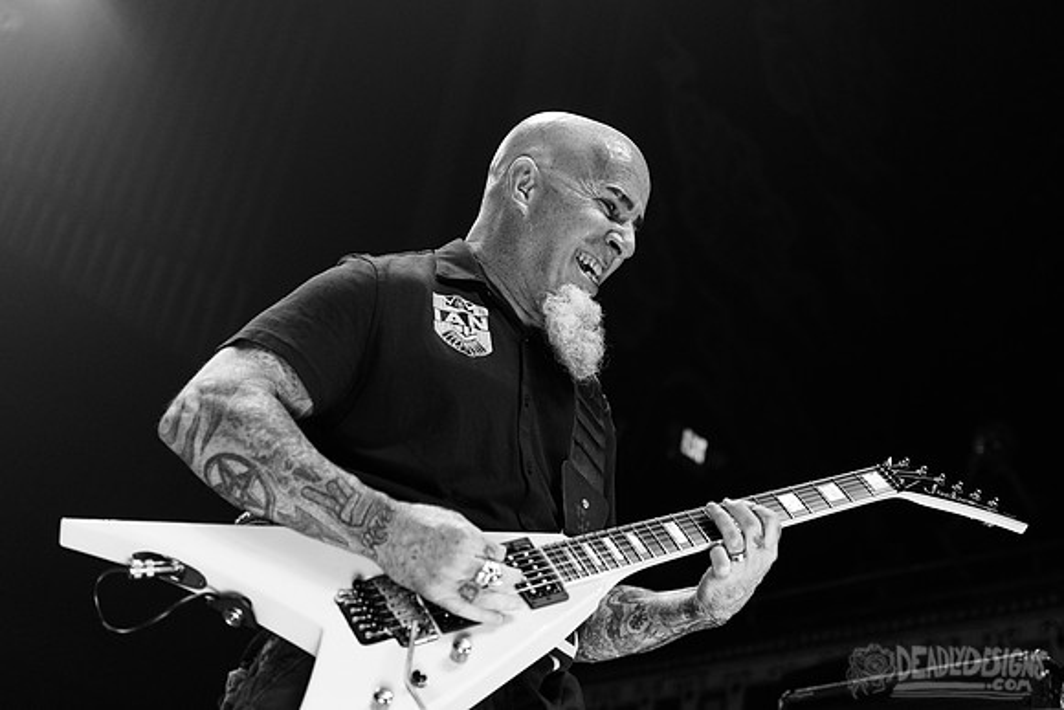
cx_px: 590
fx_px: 1621
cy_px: 277
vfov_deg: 24.6
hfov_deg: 36.3
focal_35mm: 55
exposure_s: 1/400
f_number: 3.2
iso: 2500
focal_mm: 45
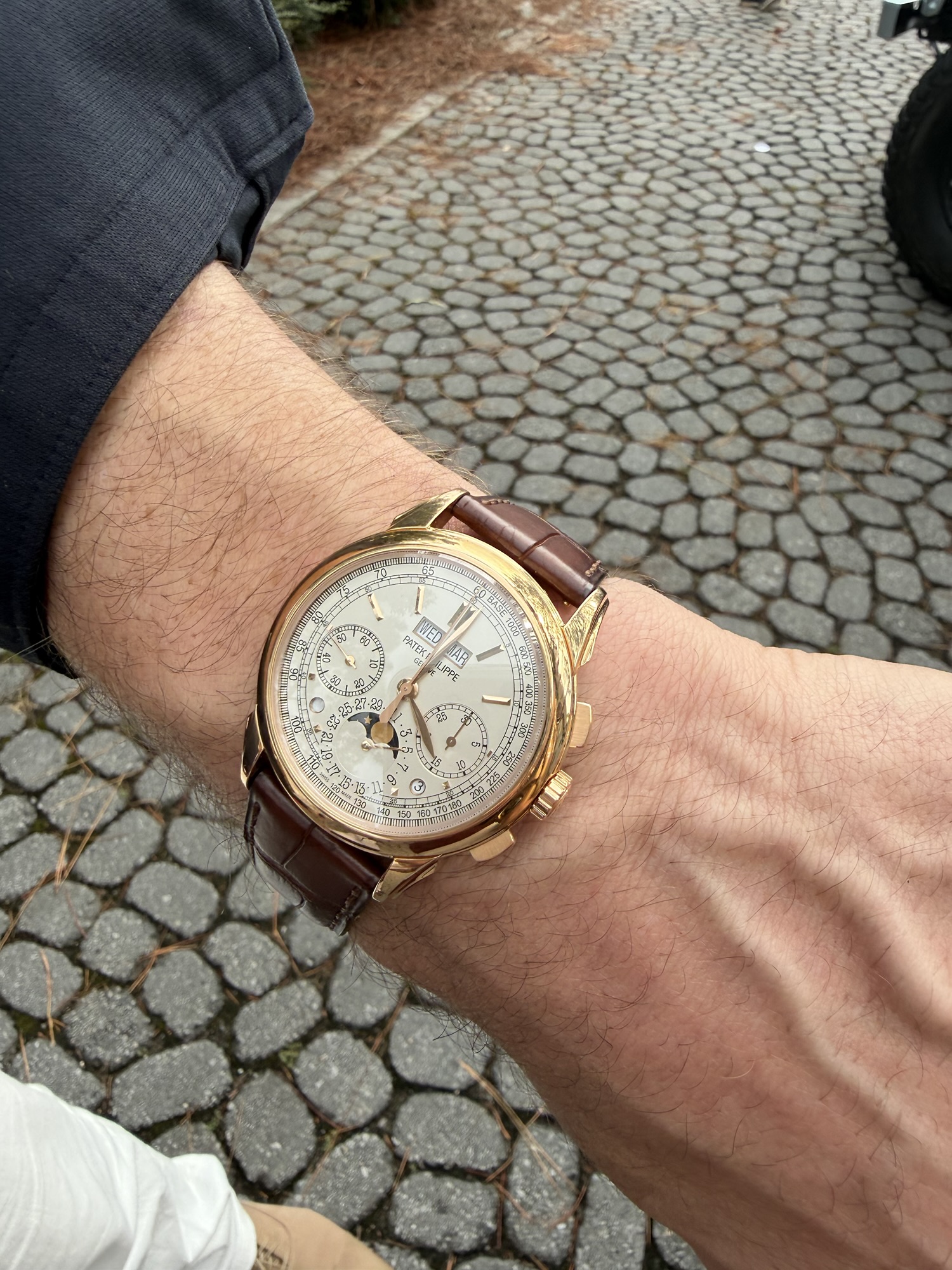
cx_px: 476
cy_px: 635
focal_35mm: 24
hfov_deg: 56.8
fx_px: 880
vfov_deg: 71.6
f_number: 2.2
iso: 50
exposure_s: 1/416
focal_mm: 2.22
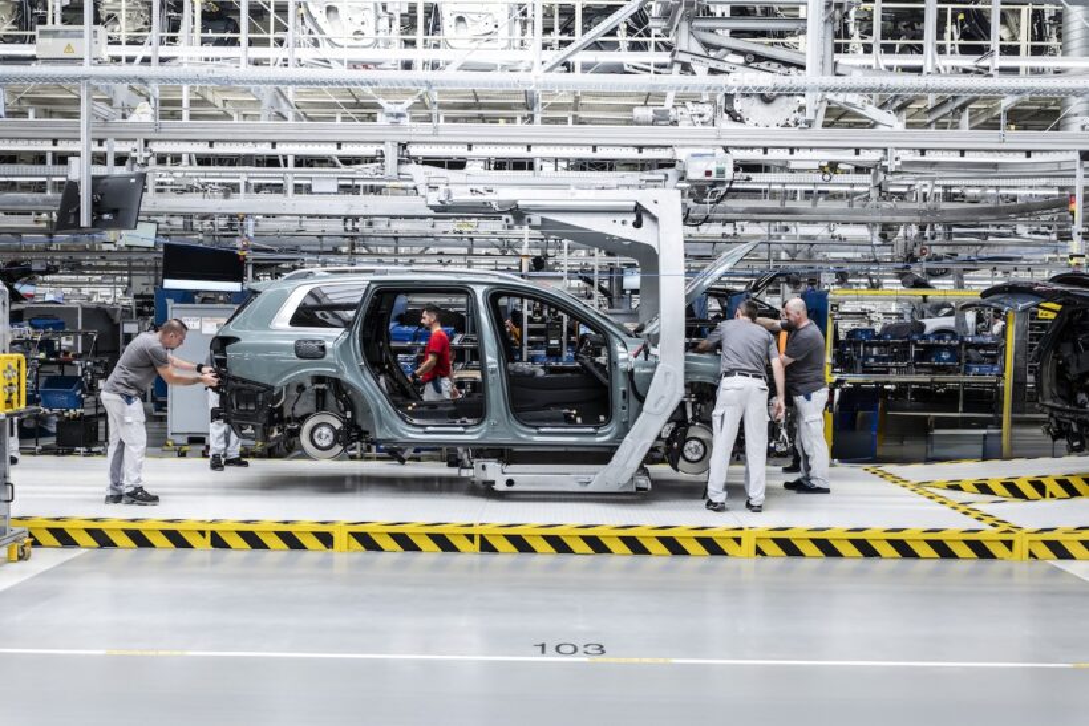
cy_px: 363
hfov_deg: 54.4
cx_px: 544
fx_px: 1059
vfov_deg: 37.9
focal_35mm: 35
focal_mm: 35
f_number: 4.5
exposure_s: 1/125
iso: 1600
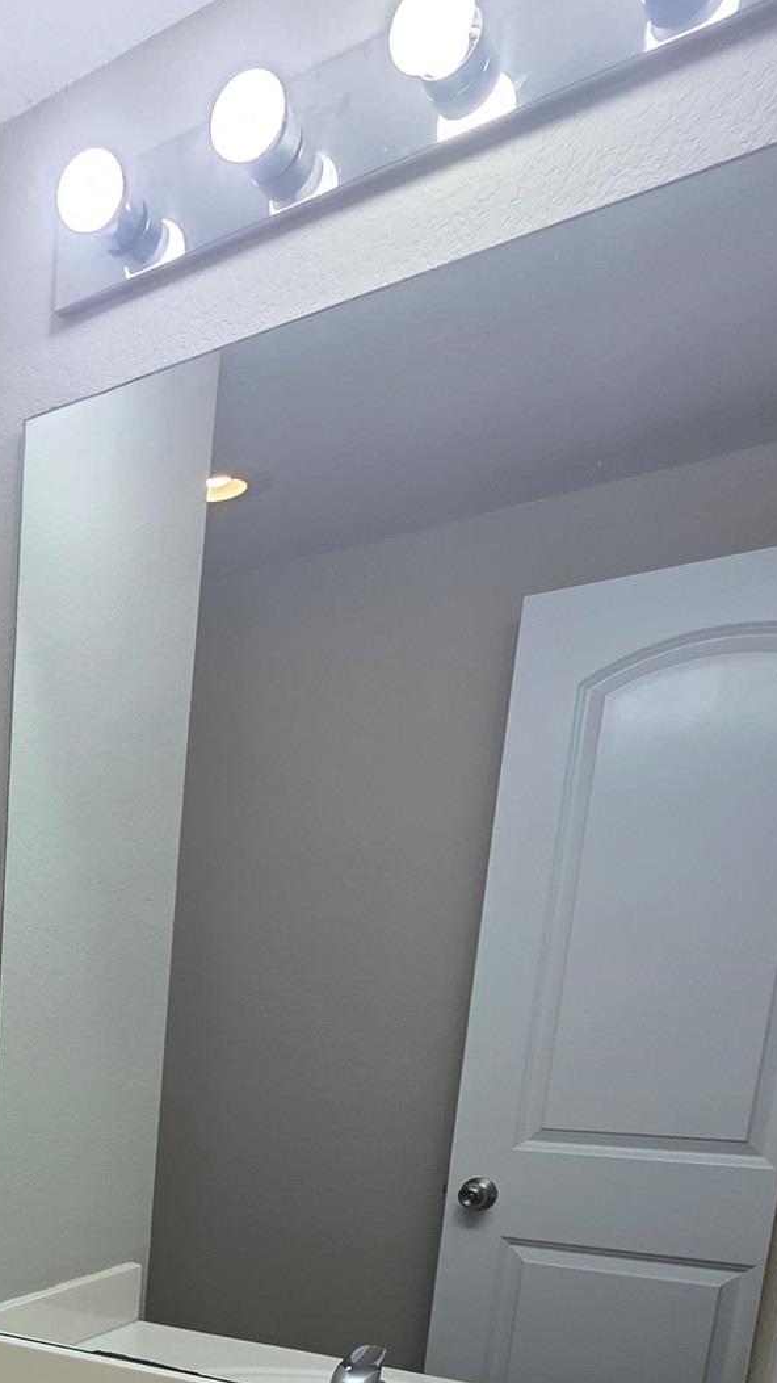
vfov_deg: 54.2
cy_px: 1258
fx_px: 1136
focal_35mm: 31
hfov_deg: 29.4
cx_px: -266
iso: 50
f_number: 1.9
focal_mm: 2.2
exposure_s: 1/120
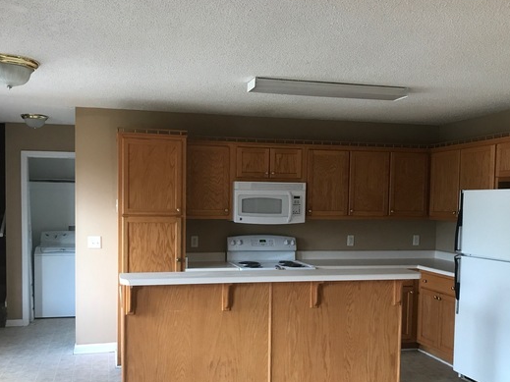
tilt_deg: -3.0
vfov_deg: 39.4
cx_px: 239
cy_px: 233
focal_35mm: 36
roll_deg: +0.1
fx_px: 530
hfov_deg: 51.3
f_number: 1.8
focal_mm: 3.99
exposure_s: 1/30
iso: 32
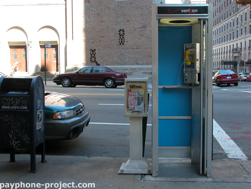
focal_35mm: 50
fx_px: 363
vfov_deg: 29.1
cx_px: 126
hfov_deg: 38.2
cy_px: 94
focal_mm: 12.7
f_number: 3.4
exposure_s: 1/99.4
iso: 100
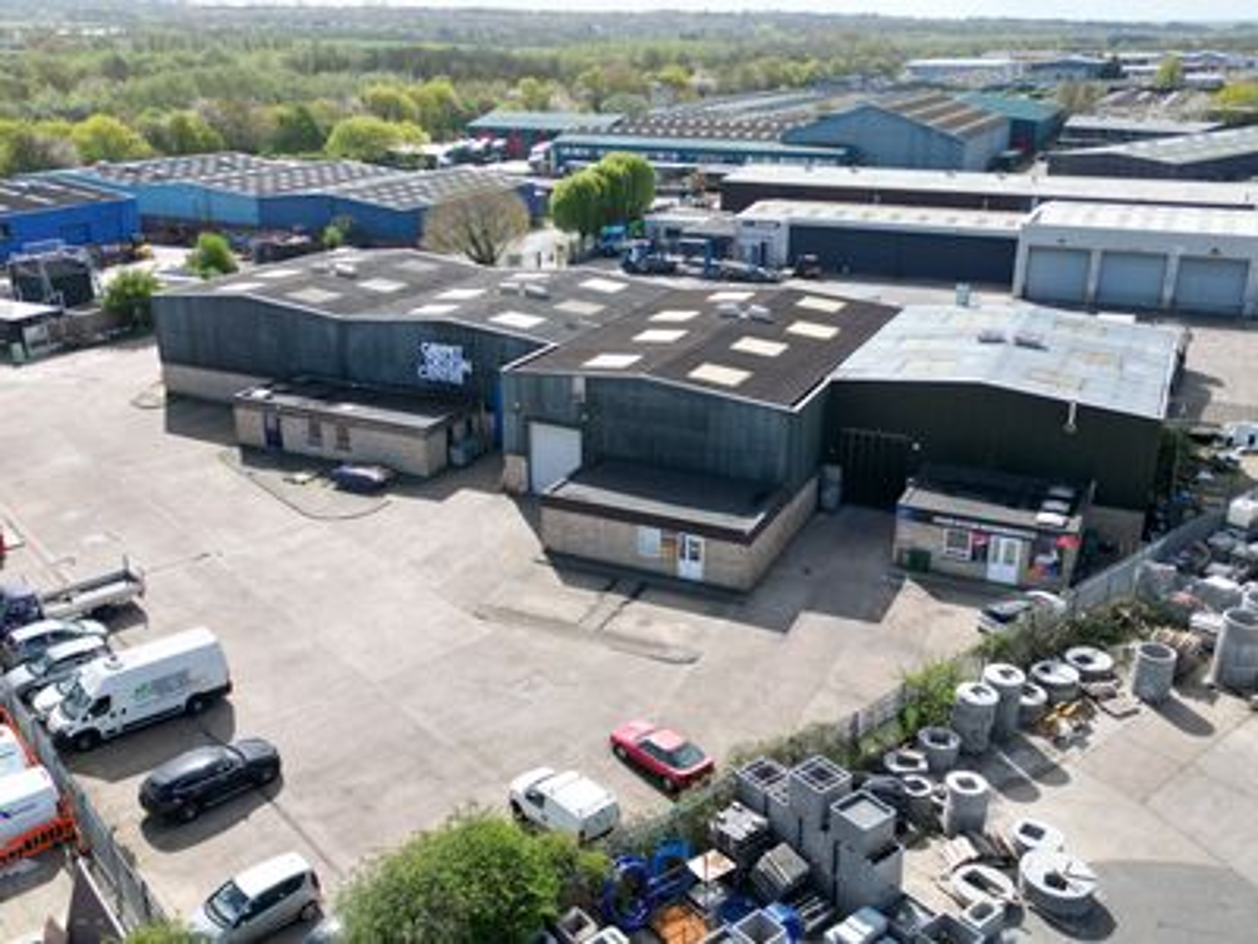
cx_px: 629
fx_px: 872
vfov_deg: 56.8
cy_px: 472
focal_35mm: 24
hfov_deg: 71.6
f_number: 1.7
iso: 150
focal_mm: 6.72
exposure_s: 1/2500
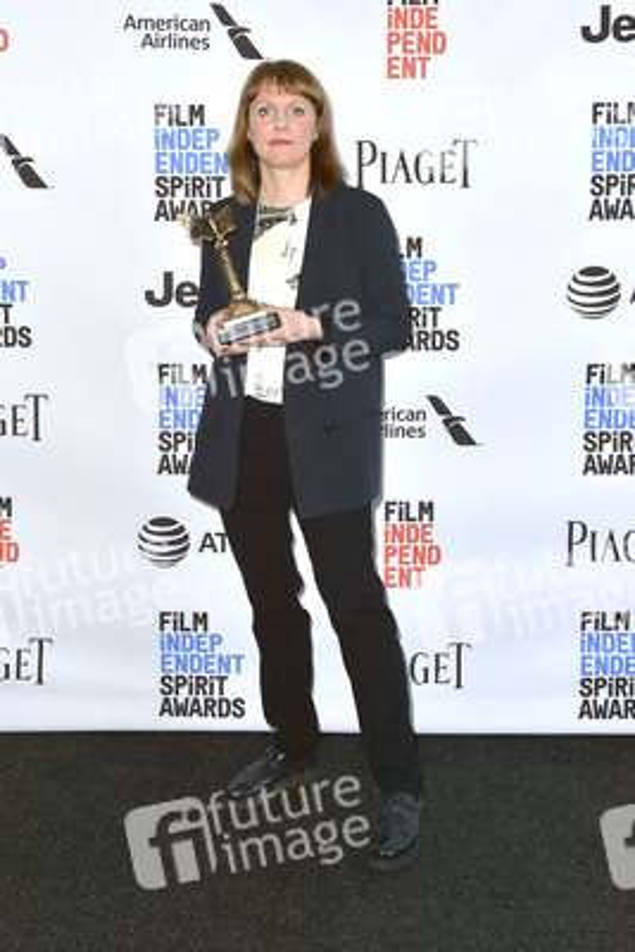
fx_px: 846
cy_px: 476
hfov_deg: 41.1
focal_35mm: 32
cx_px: 318
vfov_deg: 58.7
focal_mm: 32
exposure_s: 1/320
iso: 500
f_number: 6.3
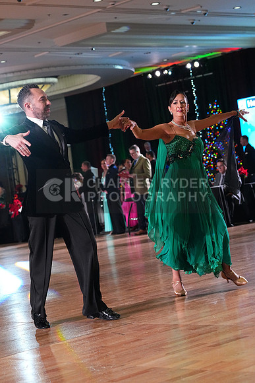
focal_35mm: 88
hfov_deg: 15.5
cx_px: 128
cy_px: 192
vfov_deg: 23.1
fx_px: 934
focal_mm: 88
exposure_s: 1/400
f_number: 5
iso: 6400
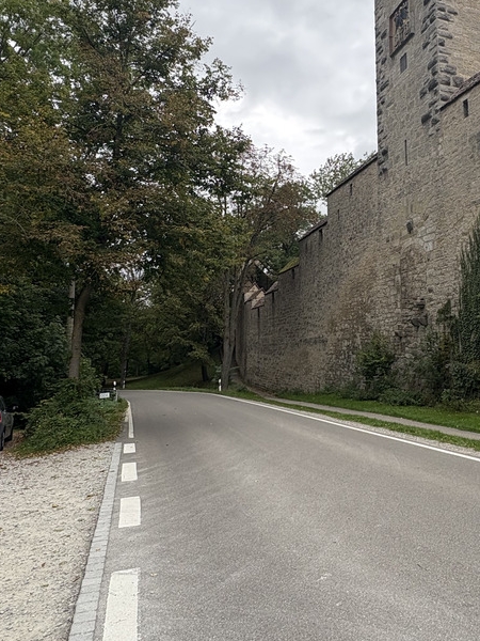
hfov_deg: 48.3
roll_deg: -0.1
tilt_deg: +8.7
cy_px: 269
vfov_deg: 63.1
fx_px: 518
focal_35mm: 28
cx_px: 347
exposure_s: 1/239
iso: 64
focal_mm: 2.22
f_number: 2.2
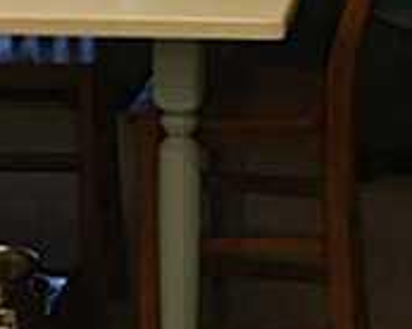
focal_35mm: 131
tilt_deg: -3.8
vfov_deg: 11.2
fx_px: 1596
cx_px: 183
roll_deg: -0.1
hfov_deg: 14.7
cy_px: -191
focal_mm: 4.15
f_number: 2.2
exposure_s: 1/30
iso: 50
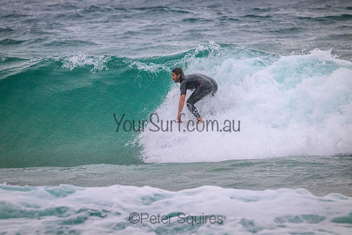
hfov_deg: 3.4
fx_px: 5868
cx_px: 176
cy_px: 118
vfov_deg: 2.3
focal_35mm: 600
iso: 6400
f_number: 11
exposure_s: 1/2000
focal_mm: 600
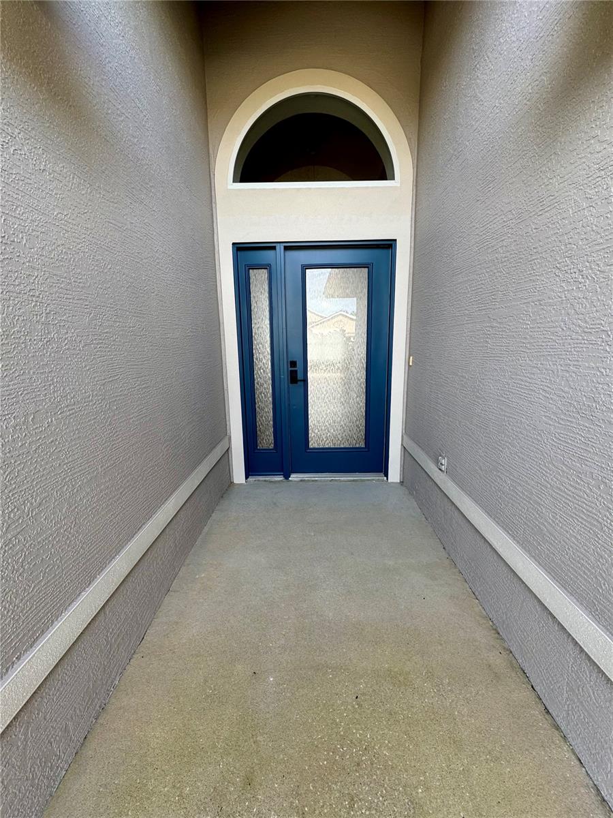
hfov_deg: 85.7
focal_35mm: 14
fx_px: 331
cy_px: 409
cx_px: 306
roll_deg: +0.6
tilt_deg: -11.8
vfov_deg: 102.1
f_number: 2.2
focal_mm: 2.22
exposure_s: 1/150
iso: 40
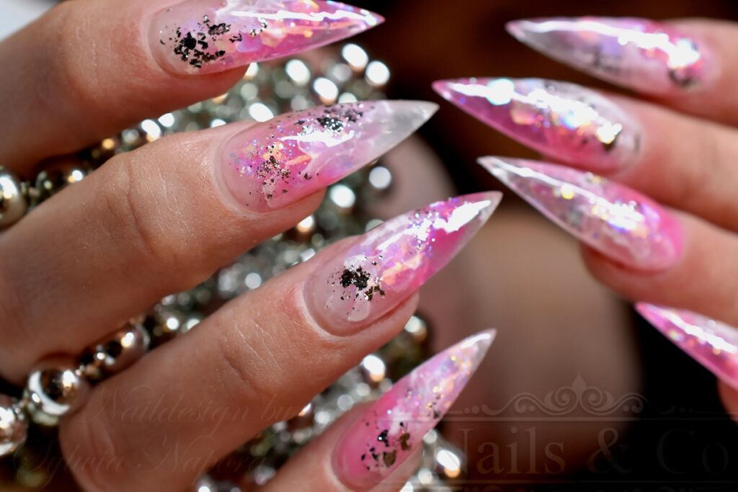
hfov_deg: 33.4
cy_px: 246
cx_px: 369
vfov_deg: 22.6
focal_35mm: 60
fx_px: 1230
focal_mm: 40
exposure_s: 1/125
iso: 400
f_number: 5.6
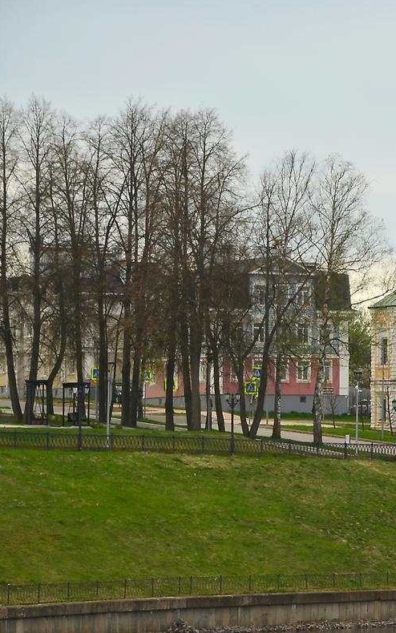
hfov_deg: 5.8
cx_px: 466
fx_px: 3918
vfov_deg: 9.2
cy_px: 316
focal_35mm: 227
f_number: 10
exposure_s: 1/200
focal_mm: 98
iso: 200
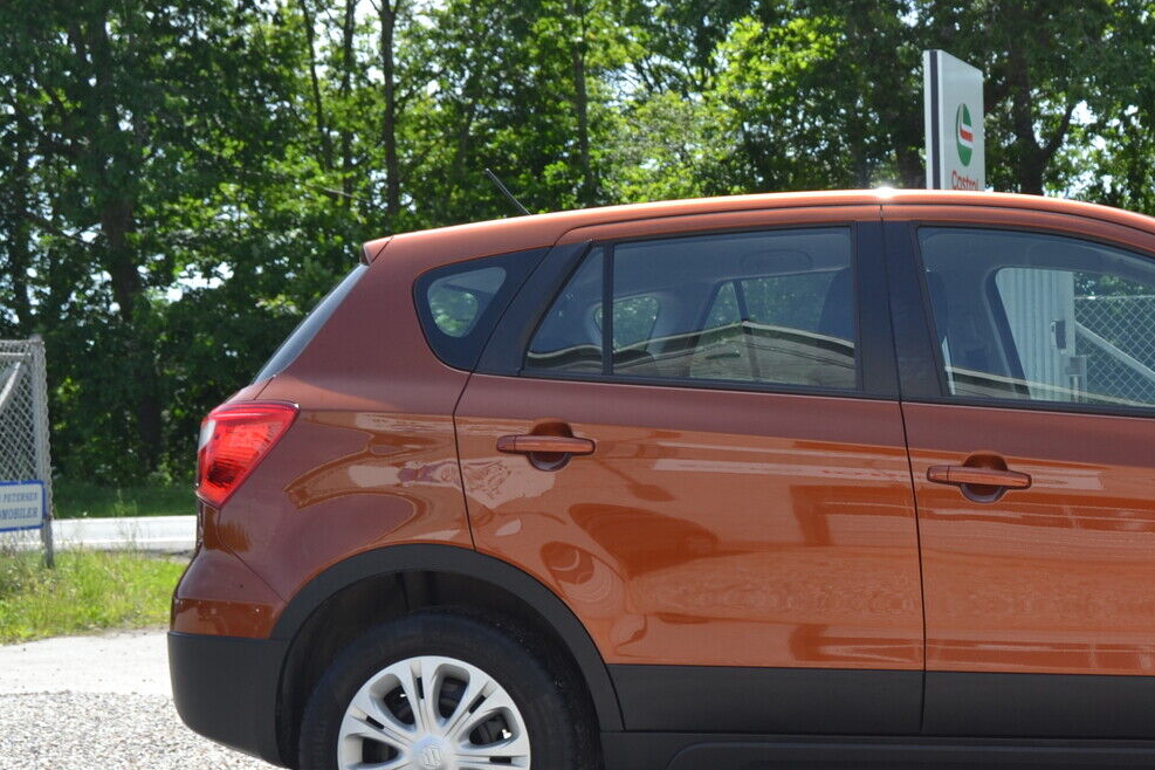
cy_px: 535
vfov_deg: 19.4
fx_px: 2246
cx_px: 1050
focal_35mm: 70
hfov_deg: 27.7
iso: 100
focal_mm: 24
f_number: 7.1
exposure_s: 1/200
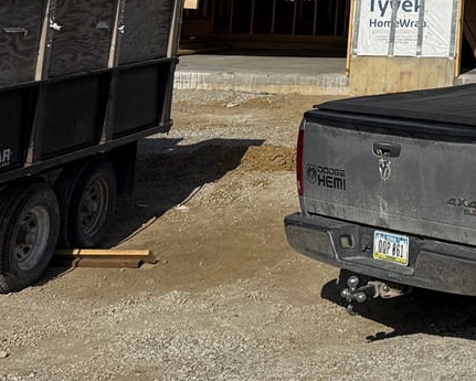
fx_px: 1226
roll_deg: +0.0
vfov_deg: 16.7
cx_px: 736
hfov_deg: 19.0
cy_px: -110
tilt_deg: +8.8
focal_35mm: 87
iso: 80
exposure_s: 1/11905
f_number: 1.78
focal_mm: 6.76
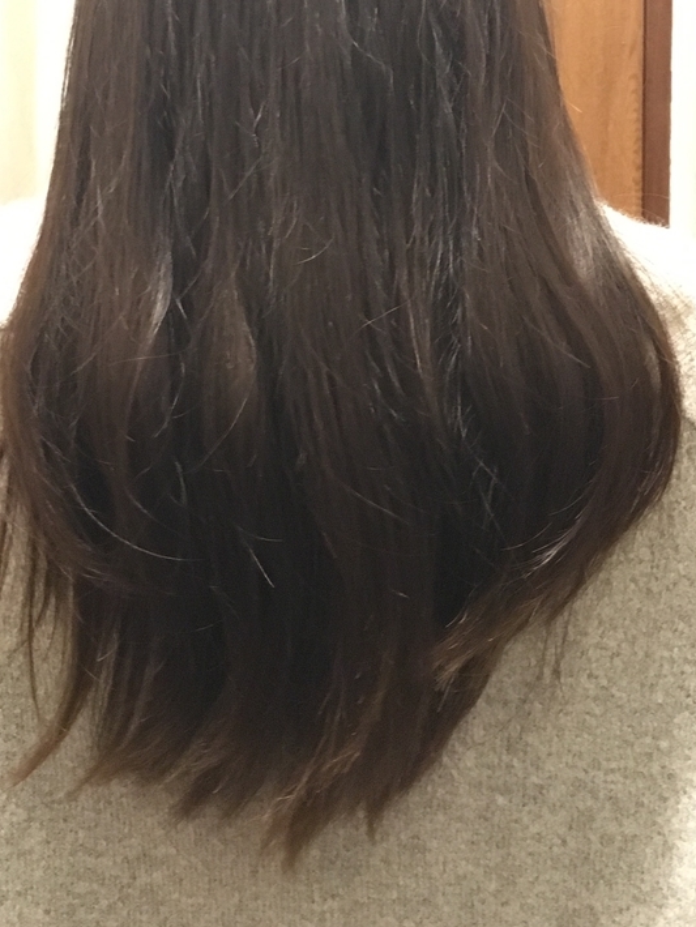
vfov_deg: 37.6
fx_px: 1313
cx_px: 319
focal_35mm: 49
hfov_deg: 29.7
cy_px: 196
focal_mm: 4.15
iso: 800
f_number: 2.2
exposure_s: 1/17
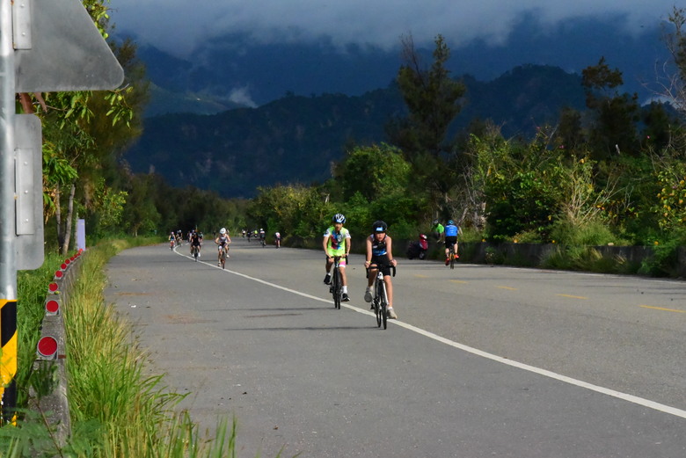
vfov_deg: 8.1
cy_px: 229
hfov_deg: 12.1
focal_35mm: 170
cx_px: 343
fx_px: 3241
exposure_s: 1/4000
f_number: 29
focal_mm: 170
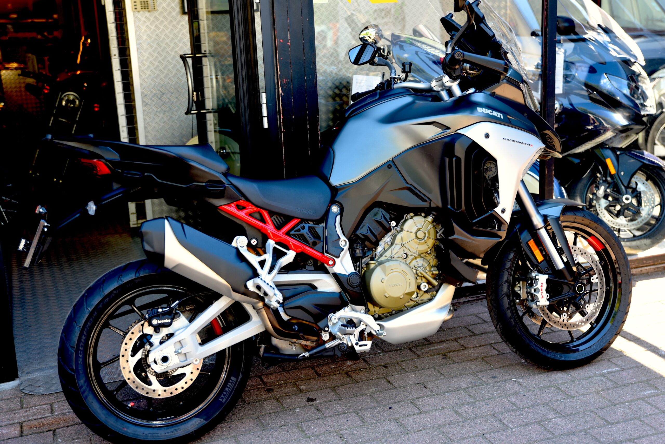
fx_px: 850
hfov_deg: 42.7
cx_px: 332
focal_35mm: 46
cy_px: 222
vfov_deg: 29.3
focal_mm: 46
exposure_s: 1/60
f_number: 2.8
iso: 100
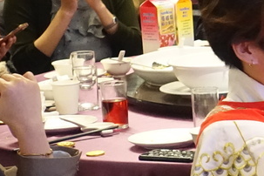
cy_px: 91
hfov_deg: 8.9
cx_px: 457
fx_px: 1628
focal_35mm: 222
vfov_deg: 6.2
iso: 4000
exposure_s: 1/125
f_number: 2.8
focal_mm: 20.43
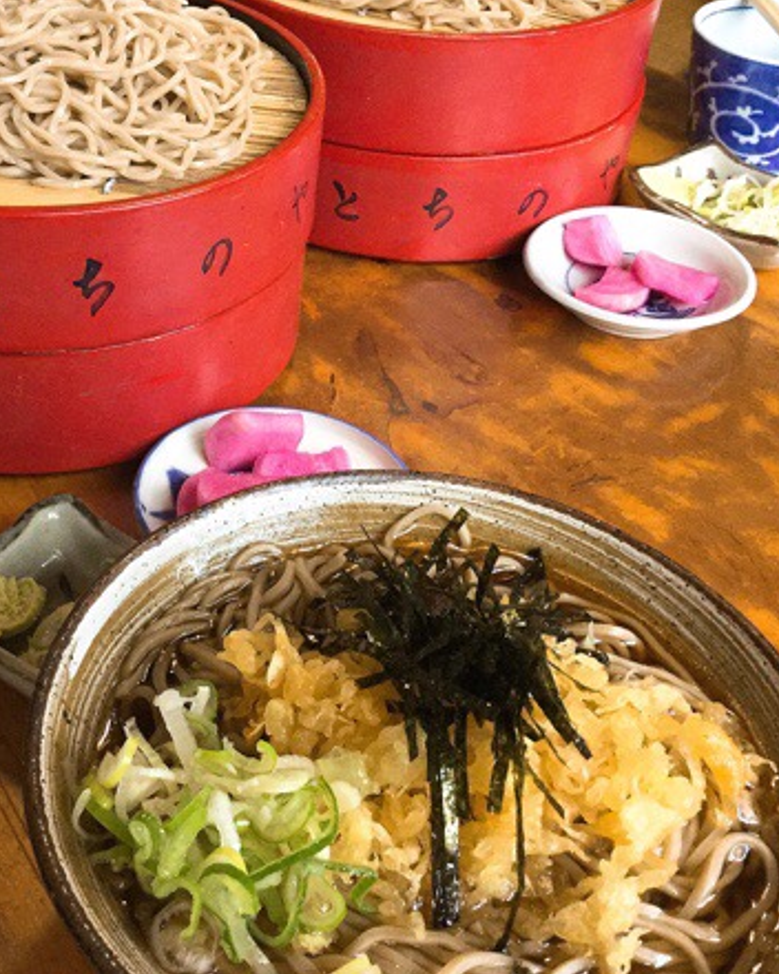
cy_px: 445
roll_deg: -2.4
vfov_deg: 42.0
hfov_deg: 33.7
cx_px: 224
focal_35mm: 44
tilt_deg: -39.7
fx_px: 1268
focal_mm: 3.3
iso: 125
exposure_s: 1/30
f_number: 2.4
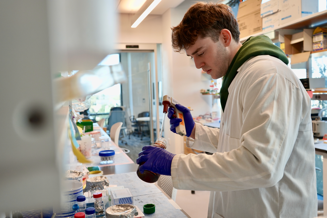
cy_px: 109
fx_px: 282
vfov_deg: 42.3
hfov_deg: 60.3
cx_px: 164
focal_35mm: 31
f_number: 4
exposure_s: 1/160
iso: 400
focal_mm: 31
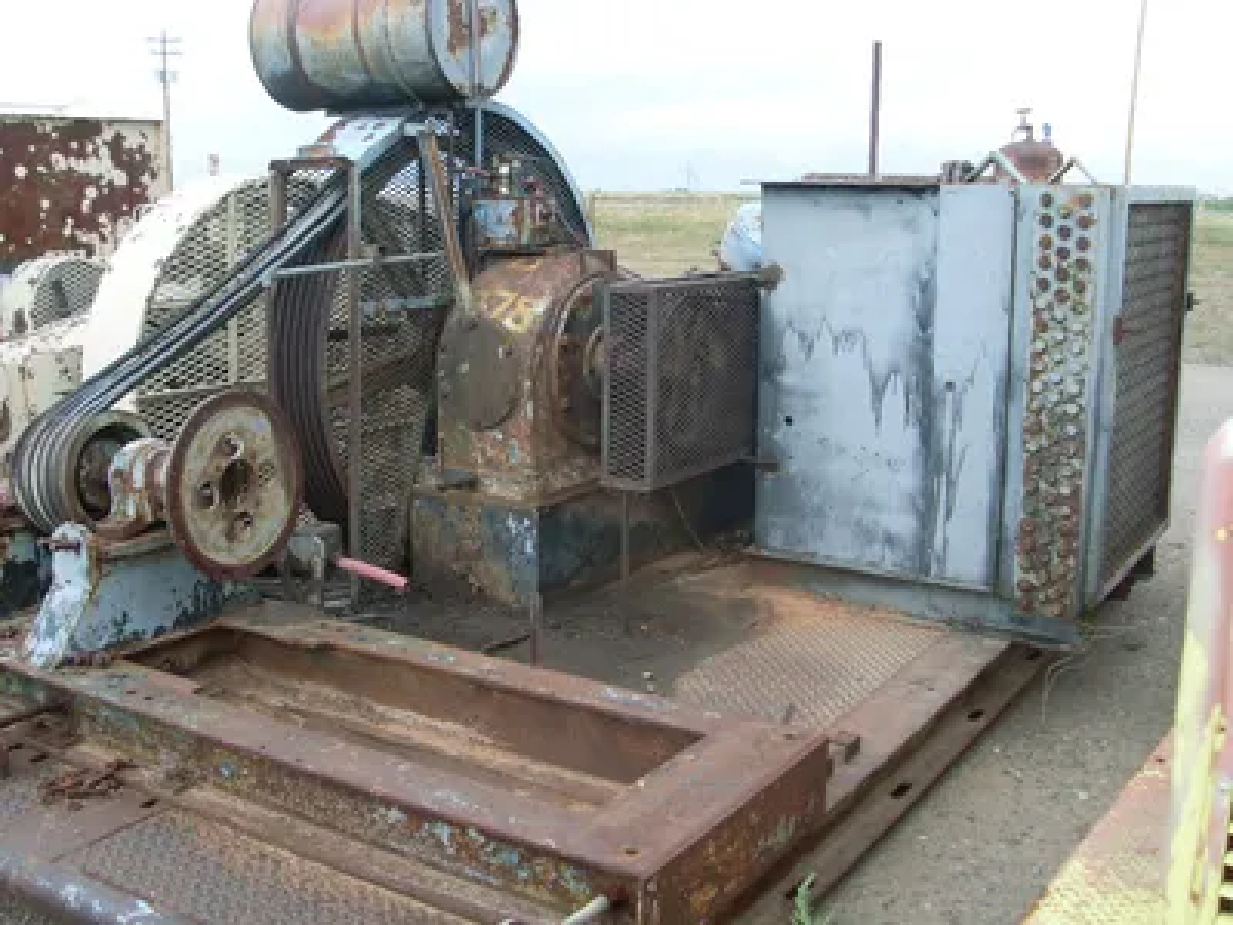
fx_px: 1354
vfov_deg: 37.7
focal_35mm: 38
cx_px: 616
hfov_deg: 49.0
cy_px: 462
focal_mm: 6.3
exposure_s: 1/250
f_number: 3
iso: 80
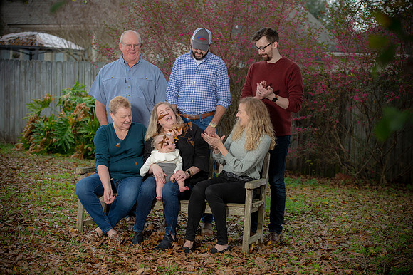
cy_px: 138
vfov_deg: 19.4
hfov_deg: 28.9
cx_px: 206
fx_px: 803
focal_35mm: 70
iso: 160
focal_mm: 70
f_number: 4
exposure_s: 1/200
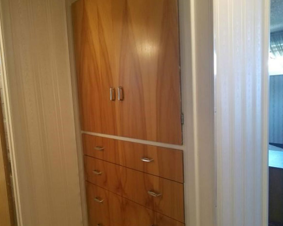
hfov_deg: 62.1
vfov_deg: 51.5
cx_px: 131
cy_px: 115
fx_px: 235
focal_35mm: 28
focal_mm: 4.2
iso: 200
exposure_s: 1/20
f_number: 1.7
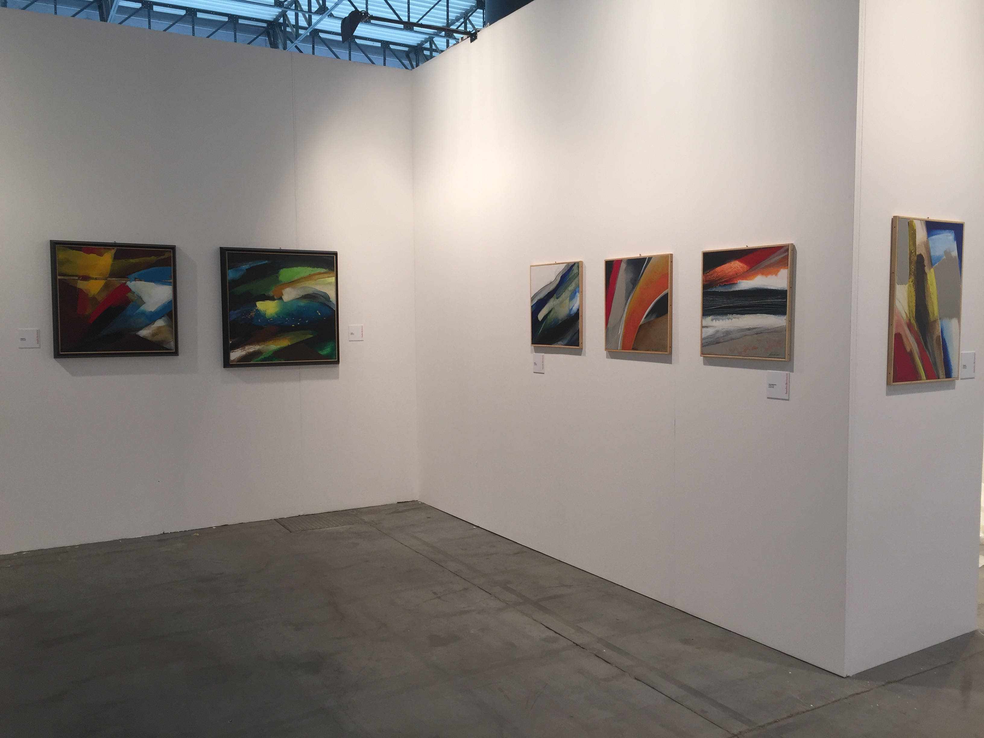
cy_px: 369
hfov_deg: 61.7
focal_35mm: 29
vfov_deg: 48.2
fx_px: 824
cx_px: 492
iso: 32
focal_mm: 4.15
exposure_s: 1/50
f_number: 2.2
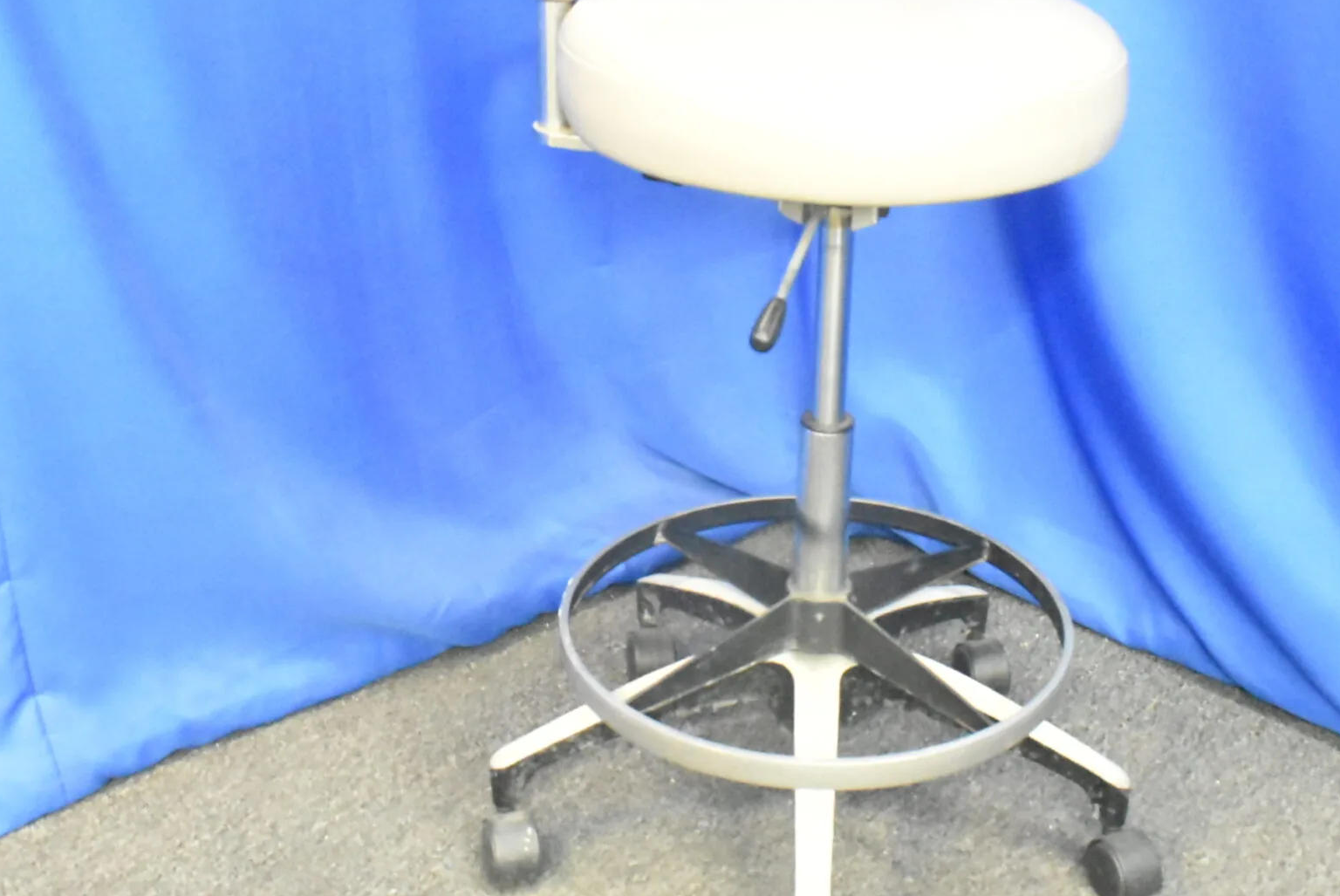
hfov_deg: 35.9
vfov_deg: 24.6
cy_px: 331
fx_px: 2049
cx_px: 868
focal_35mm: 55
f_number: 8
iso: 14400
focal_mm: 22
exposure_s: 1/40
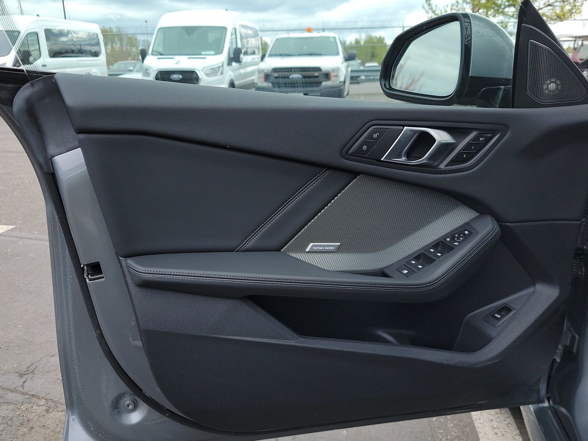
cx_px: 294
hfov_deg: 58.4
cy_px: 252
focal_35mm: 31
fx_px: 527
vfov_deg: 45.3
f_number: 1.8
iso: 50
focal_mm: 6.7
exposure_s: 1/158
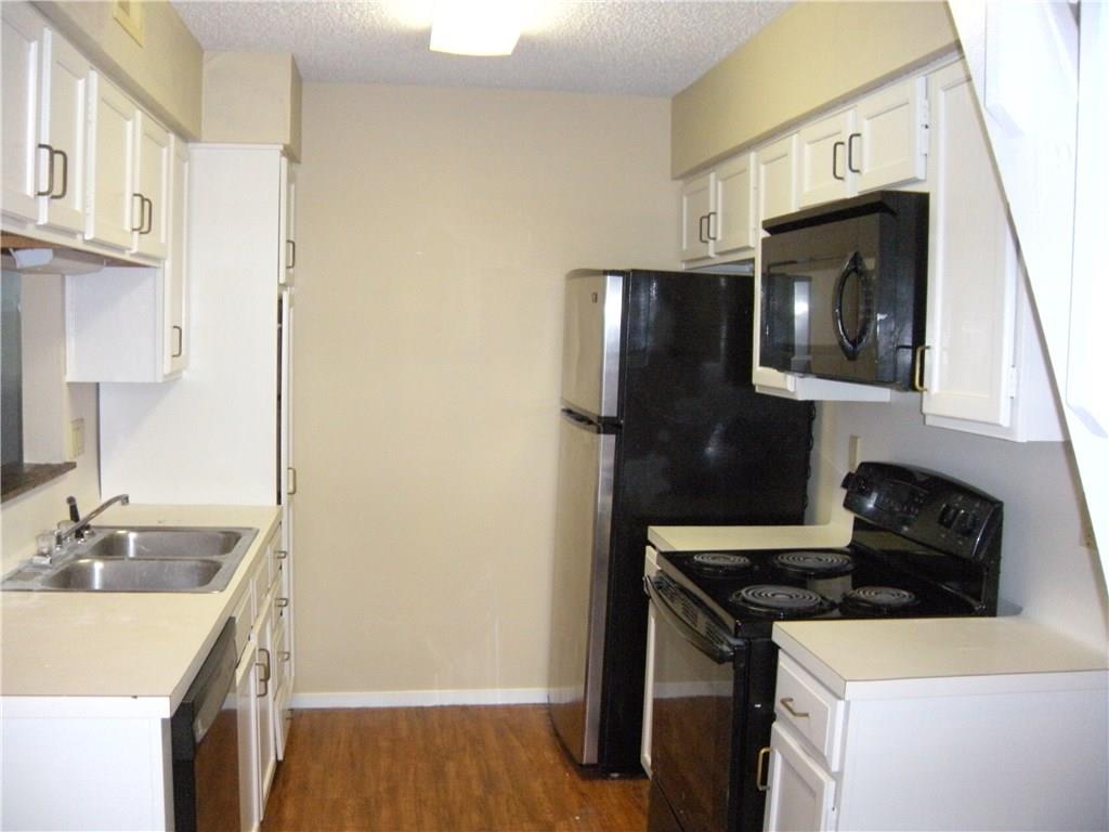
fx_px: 1121
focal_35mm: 35
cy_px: 416
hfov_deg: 52.6
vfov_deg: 40.7
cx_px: 554
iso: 400
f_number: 3.8
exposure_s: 1/30
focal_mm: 5.9
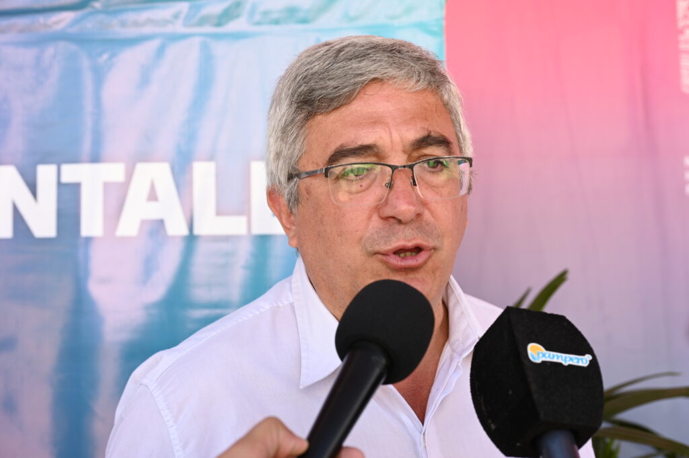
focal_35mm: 53
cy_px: 229
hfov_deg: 37.5
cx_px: 344
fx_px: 1014
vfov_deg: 25.5
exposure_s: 1/250
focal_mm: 53
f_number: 4.5
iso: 200
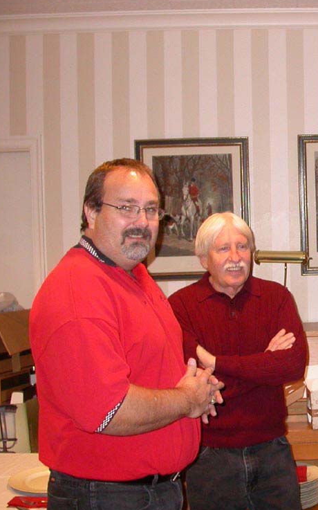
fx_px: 777
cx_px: 335
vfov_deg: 36.3
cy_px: 257
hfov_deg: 22.1
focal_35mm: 56
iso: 200
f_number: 2.6
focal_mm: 7.85
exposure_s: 1/60
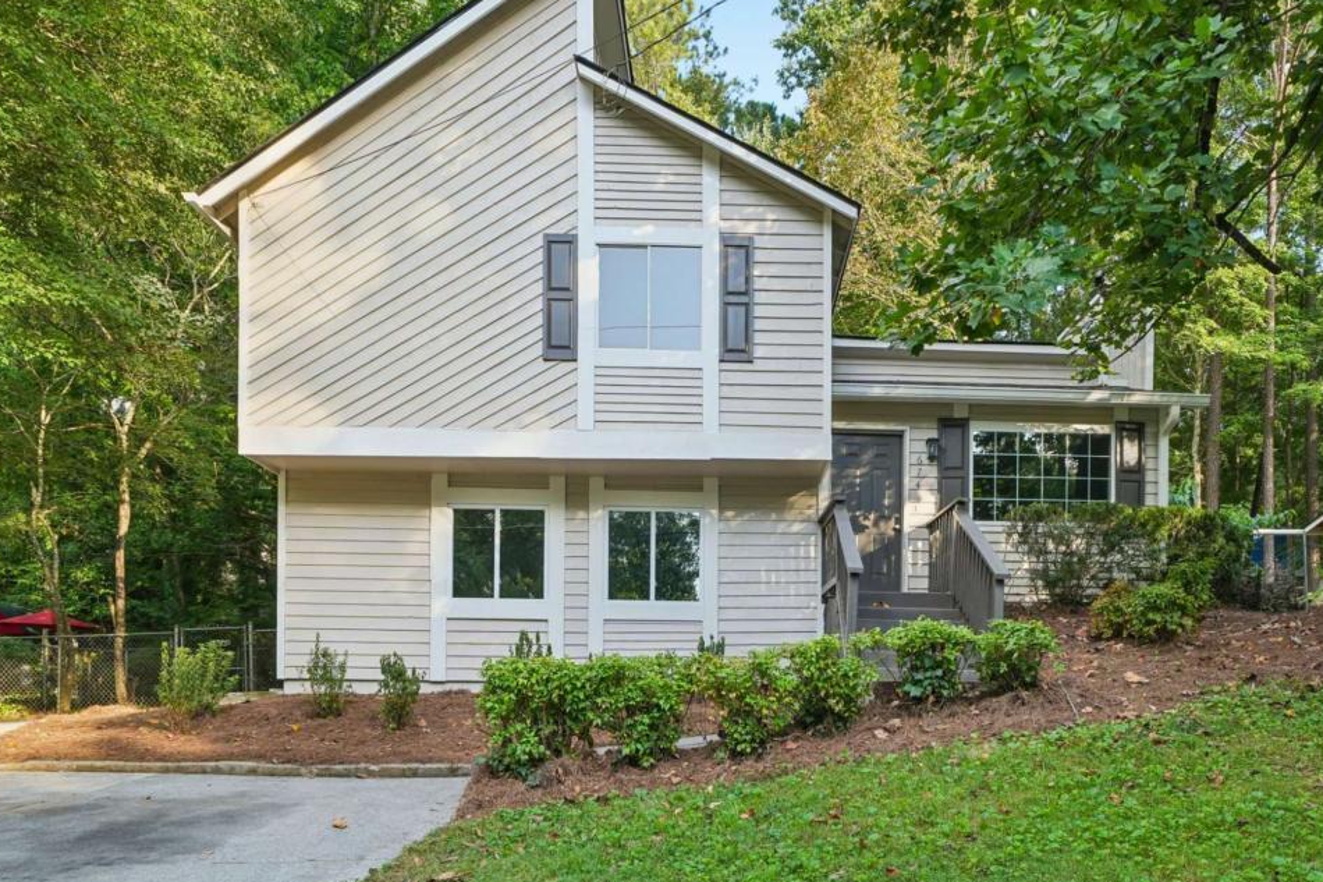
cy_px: 457
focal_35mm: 24
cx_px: 770
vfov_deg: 53.1
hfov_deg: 73.2
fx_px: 882
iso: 200
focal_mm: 19
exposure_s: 1/30
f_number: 8
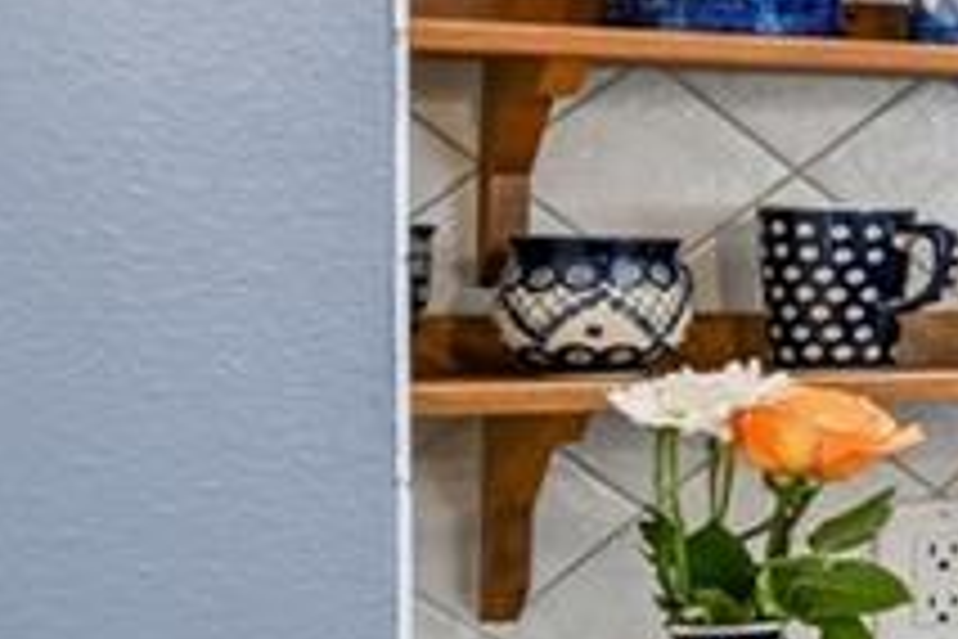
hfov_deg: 9.2
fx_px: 2794
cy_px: 180
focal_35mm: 105
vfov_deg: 13.0
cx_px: 3486
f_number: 10
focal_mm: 14
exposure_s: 1/8
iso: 400
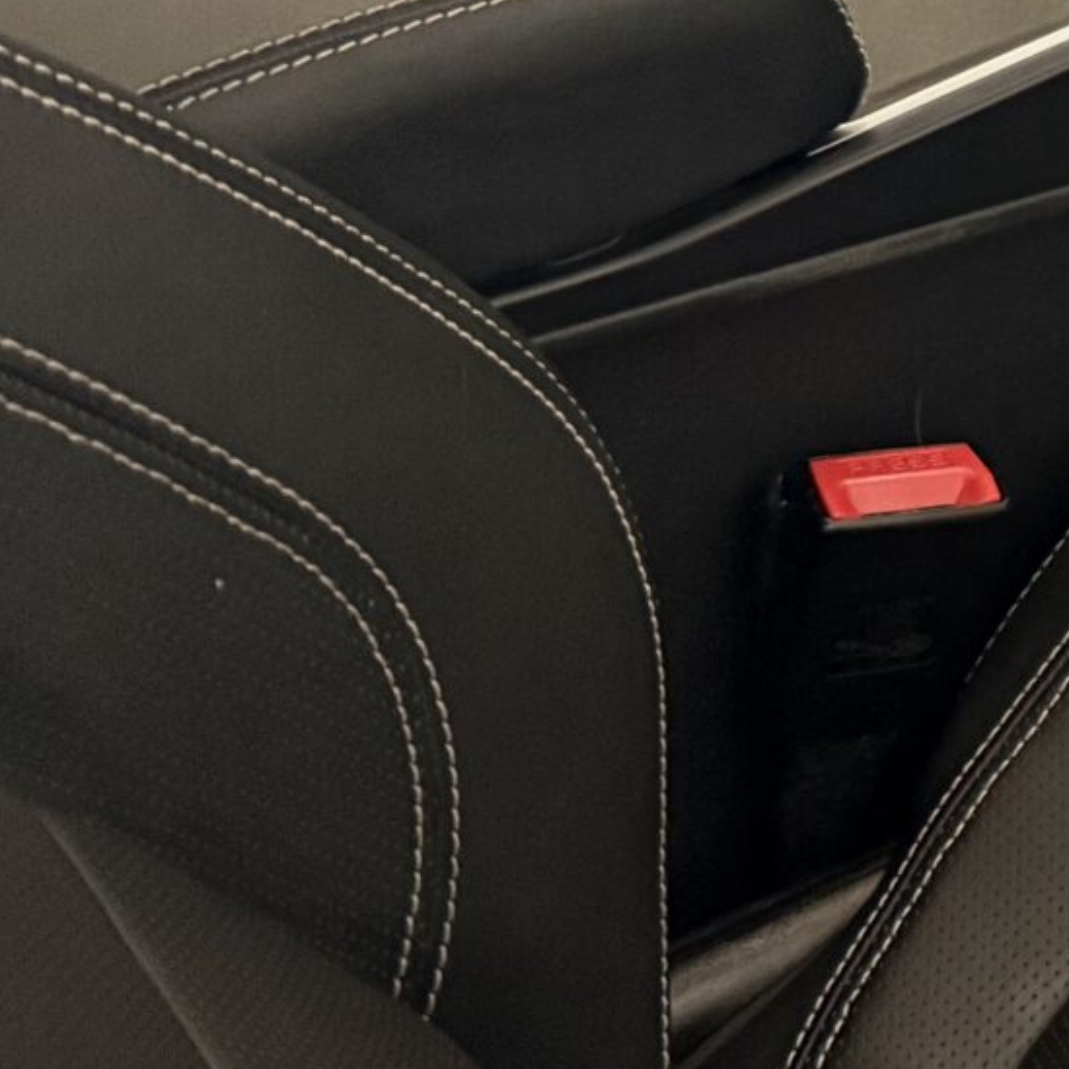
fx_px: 3459
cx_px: 2401
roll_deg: -3.8
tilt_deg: -38.3
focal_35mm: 99
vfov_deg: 16.7
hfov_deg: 13.7
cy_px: -247
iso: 1000
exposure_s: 1/30
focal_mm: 6.76
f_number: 1.78
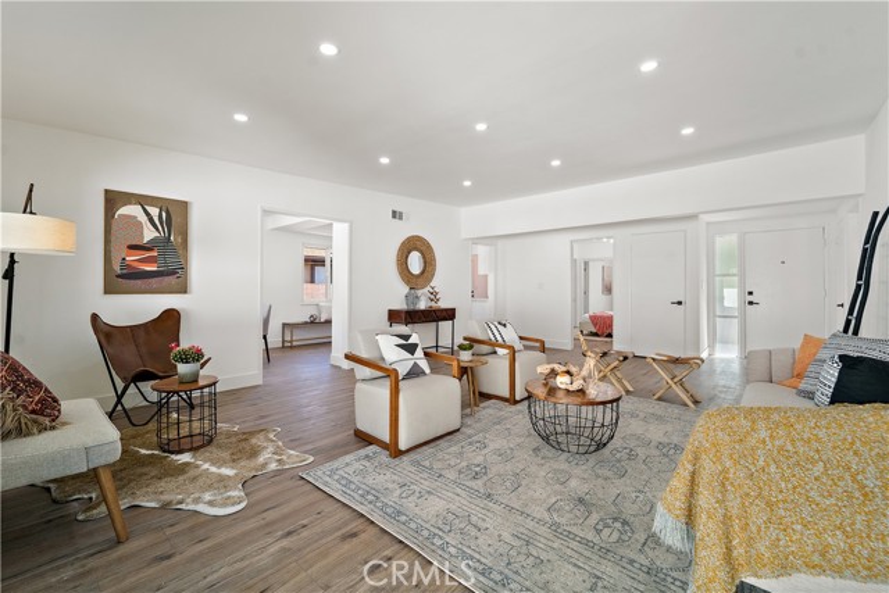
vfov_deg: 81.2
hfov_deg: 104.2
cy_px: 296
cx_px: 444
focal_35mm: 14
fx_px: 346
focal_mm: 14
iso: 400
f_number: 7.1
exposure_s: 1/50
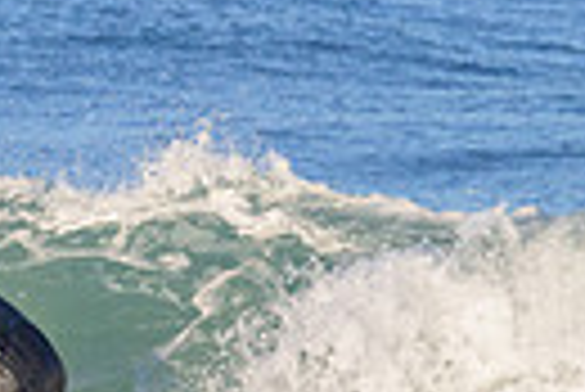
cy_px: 367
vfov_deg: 0.6
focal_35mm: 2366
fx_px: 38490
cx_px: -450
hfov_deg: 0.9
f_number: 10
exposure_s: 1/2000
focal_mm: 530
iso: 1250
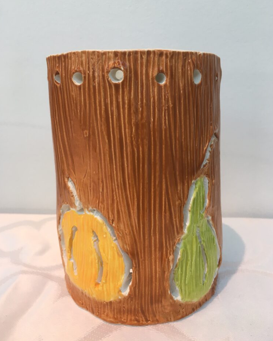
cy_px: 157
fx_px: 313
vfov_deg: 57.1
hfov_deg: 47.1
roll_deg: -1.0
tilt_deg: -18.2
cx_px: 138
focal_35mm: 31
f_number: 2.2
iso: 25
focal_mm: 4.15
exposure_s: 1/40
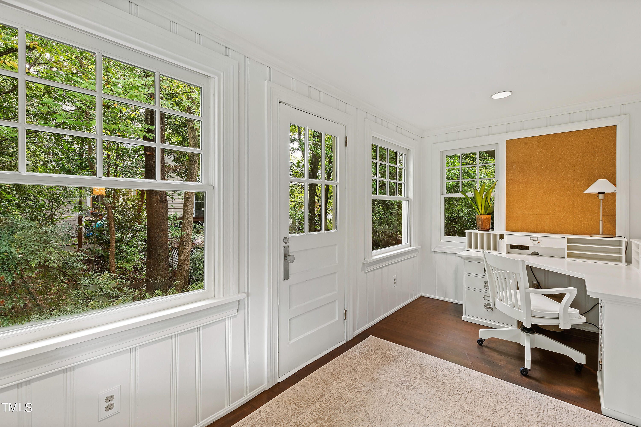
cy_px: 214
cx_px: 320
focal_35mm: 15
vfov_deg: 77.3
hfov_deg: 100.4
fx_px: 267
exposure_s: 1.6
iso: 100
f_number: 9
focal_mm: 10
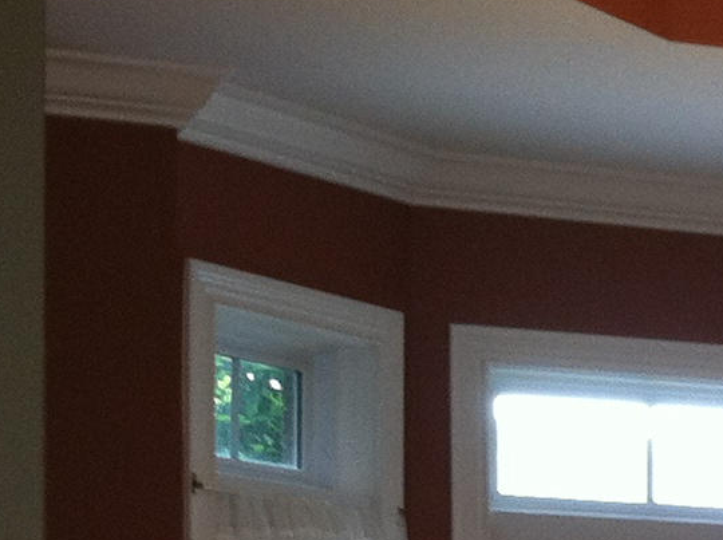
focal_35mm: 168
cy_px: 1009
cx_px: 1332
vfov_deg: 8.4
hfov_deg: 11.0
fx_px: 3503
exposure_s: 1/24
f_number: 2.8
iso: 80
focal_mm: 3.85
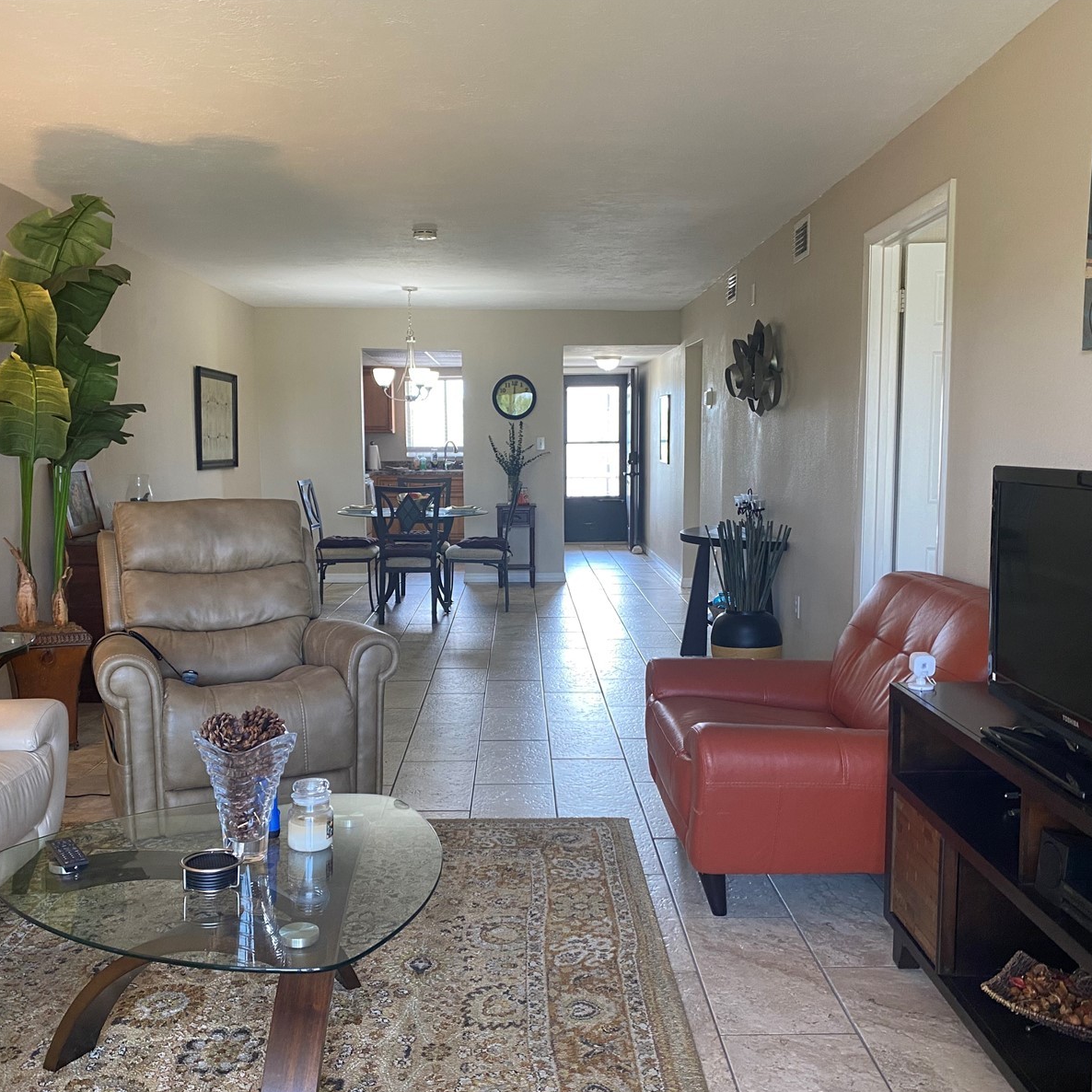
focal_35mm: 31
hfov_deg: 52.5
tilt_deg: -4.7
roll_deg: +0.0
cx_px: 525
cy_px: 550
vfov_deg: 52.5
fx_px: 1106
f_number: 1.8
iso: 125
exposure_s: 1/82
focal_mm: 4.25
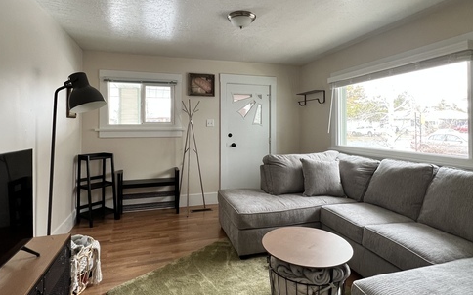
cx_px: 234
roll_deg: -0.6
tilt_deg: +2.3
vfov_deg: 61.7
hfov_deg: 88.0
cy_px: 122
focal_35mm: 19
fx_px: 245
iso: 160
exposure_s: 1/99
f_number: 1.8
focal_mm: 1.57
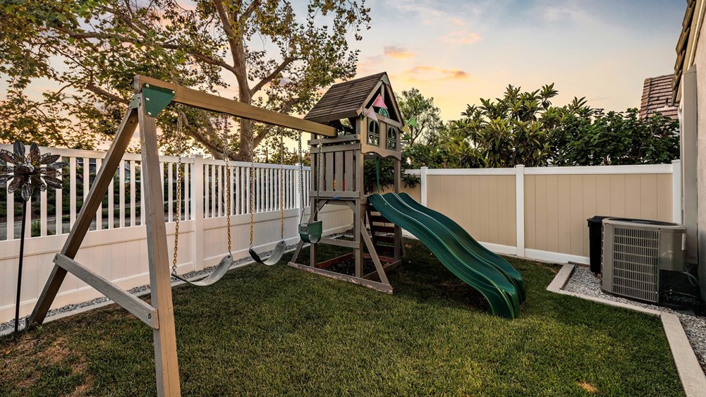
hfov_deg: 103.0
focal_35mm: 15
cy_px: 191
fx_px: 281
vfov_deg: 70.5
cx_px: 353
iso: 160
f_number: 7.1
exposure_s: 1.6
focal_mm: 14
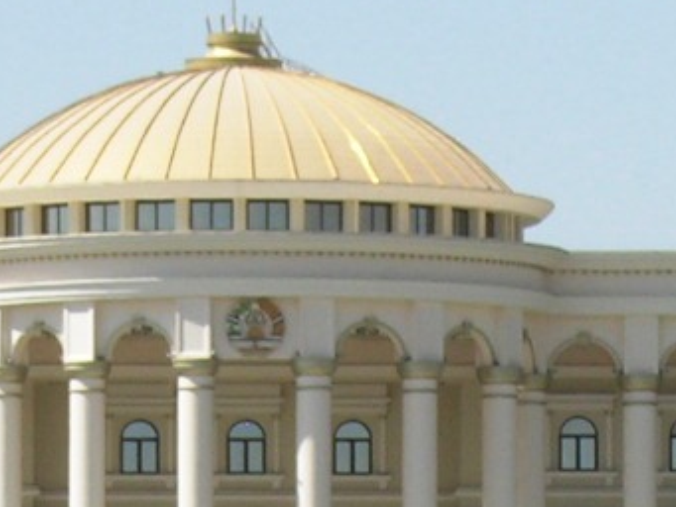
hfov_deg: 3.8
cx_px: 309
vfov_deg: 2.9
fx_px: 10080
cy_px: 1180
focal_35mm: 516
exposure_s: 1/220
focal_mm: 21.8
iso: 50
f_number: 6.2
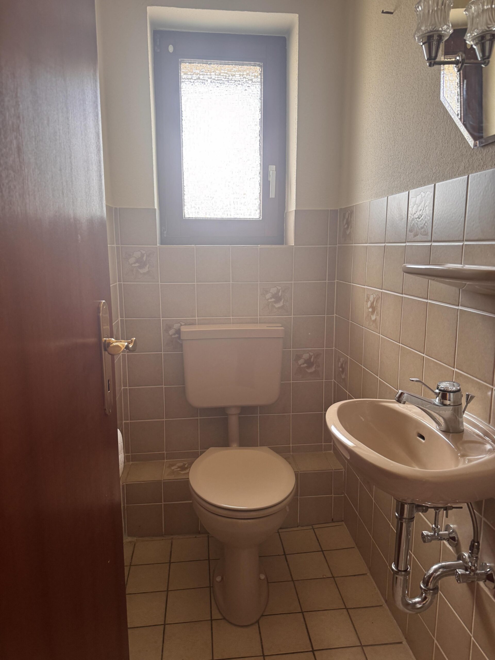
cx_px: 248
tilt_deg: -10.2
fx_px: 458
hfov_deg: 56.8
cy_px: 330
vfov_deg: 71.6
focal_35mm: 24
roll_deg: +0.0
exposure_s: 1/121
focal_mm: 6.76
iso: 160
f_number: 1.78
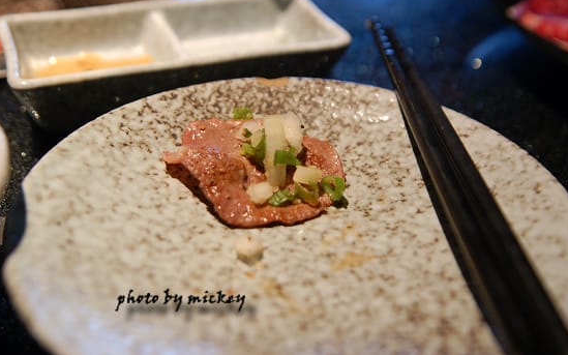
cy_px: 164
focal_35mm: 55
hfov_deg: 37.2
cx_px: 280
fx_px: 844
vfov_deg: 23.7
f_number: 4
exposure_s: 1/30
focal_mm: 35
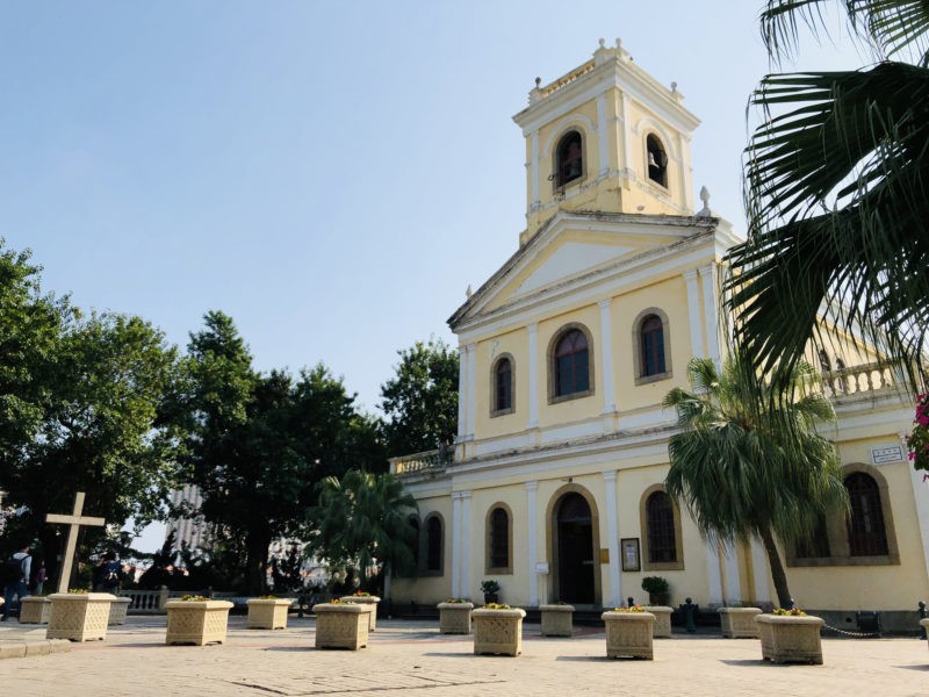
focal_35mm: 28
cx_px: 464
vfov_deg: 49.7
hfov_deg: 63.4
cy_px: 348
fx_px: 751
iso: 25
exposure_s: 1/5348
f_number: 1.8
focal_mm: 4
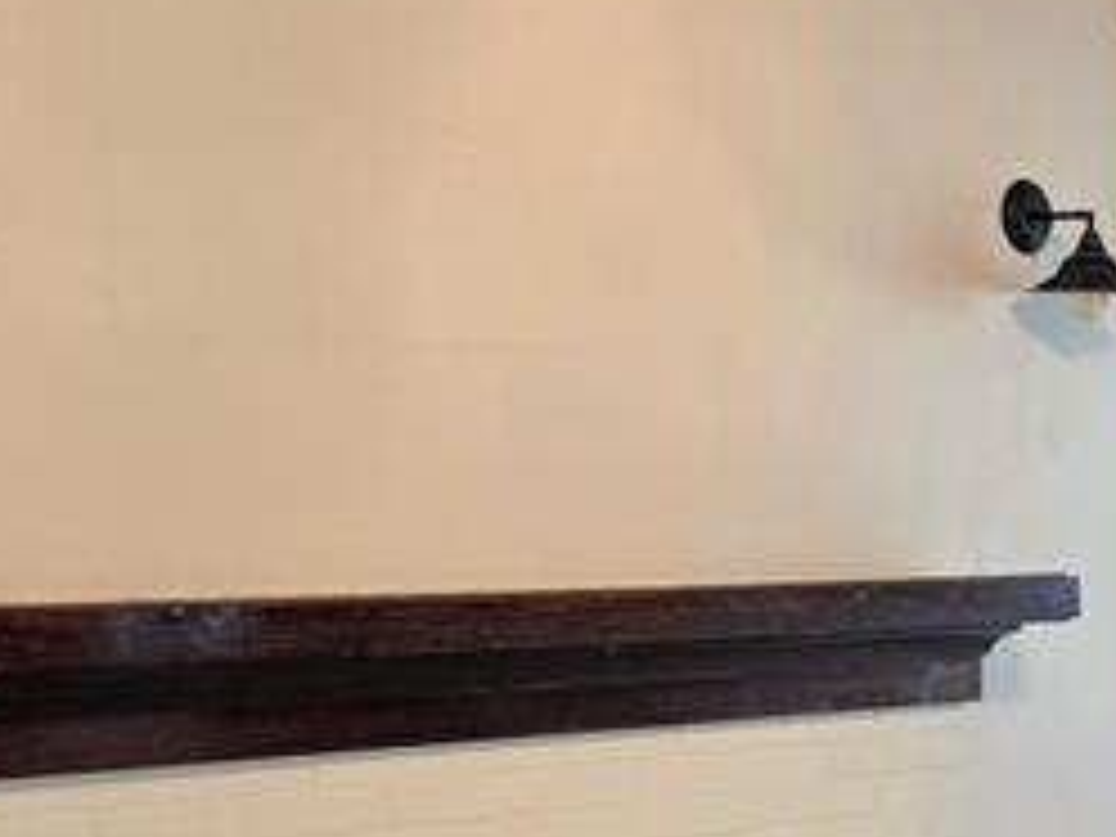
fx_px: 3063
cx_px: 1593
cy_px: 513
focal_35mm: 95
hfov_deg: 18.6
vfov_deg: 15.5
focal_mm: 6.5
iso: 100
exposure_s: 1/120
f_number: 1.4
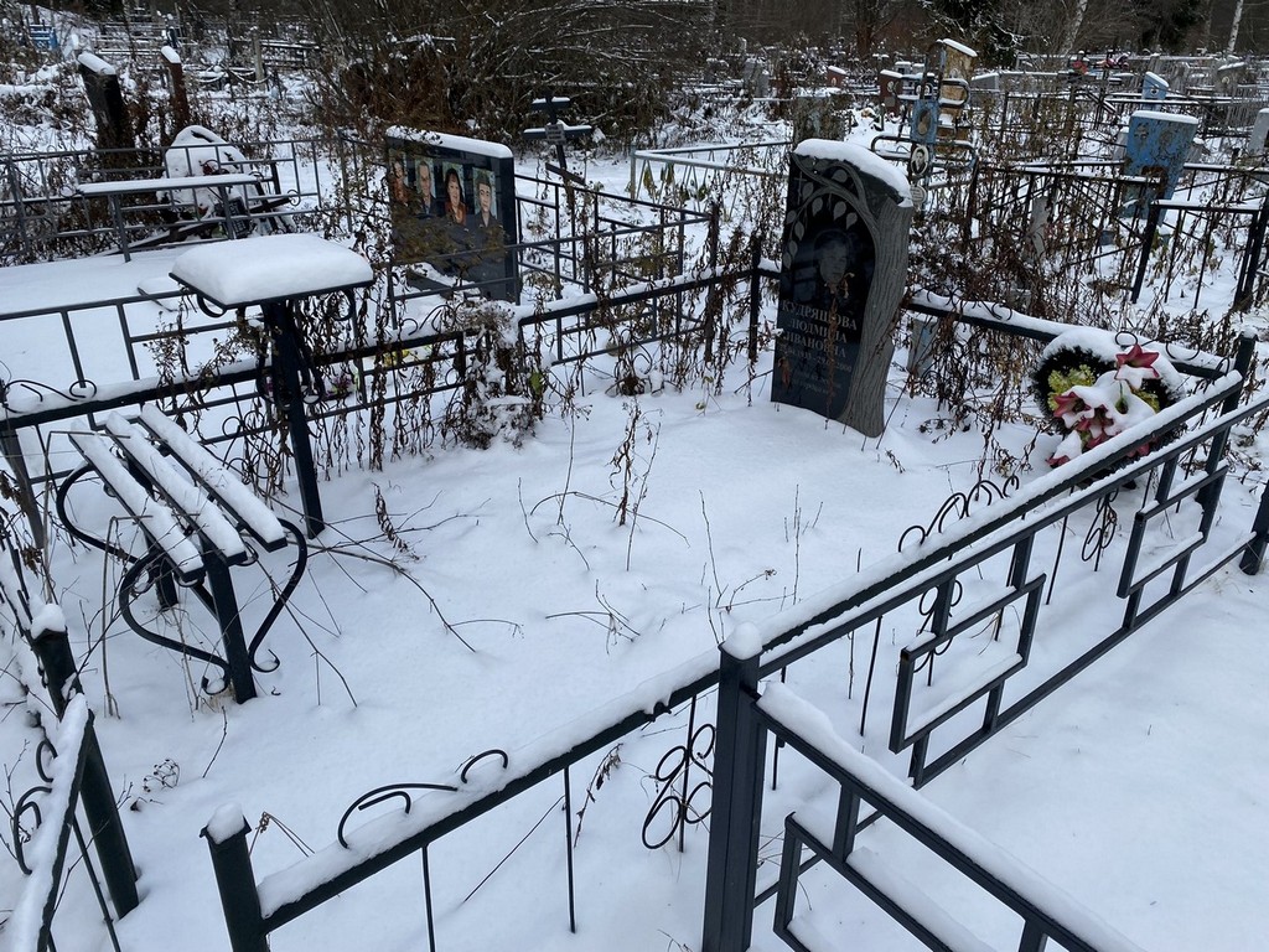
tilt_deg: -19.3
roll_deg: -0.6
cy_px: 476
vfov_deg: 53.1
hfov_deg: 67.3
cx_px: 634
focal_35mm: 26
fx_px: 953
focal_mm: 4.25
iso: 32
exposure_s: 1/1016
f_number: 1.8
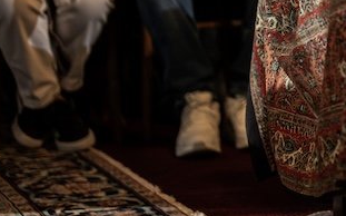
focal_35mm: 210
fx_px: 1979
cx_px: 553
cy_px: -124
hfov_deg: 9.6
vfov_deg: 6.2
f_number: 1.2
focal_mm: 50
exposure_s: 1/250
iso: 400
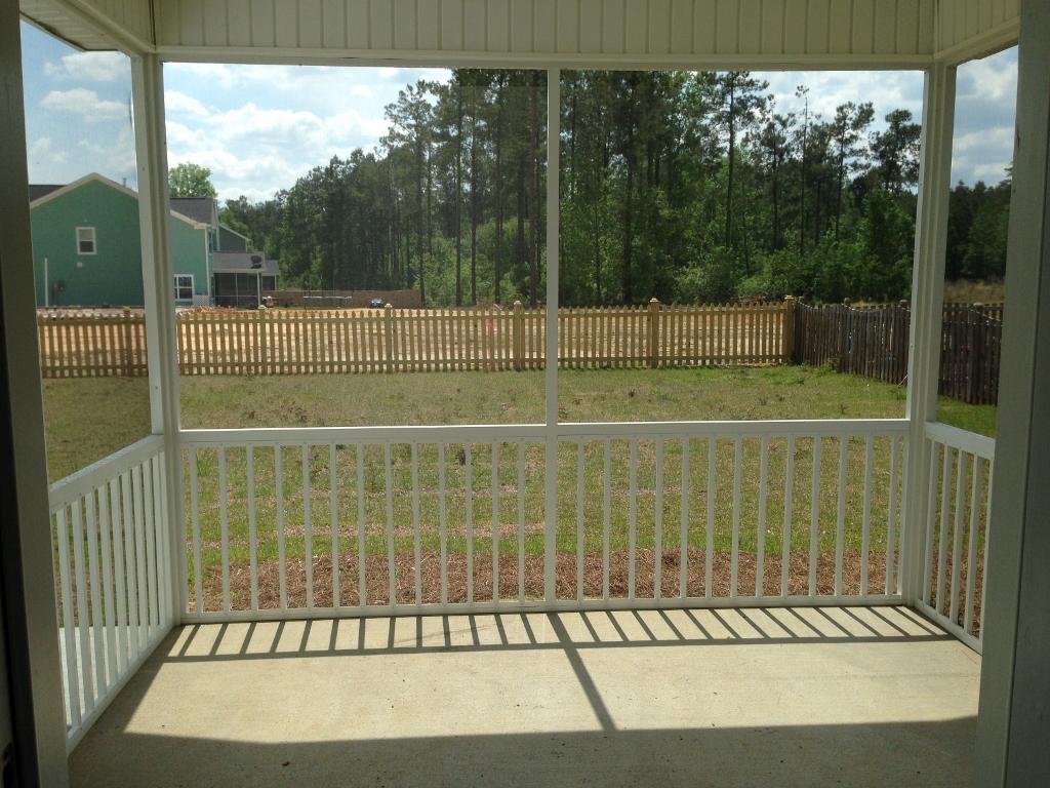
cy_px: 394
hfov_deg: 55.4
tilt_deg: -7.0
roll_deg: +0.2
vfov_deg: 42.9
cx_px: 525
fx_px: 1001
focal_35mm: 33
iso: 50
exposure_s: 1/1085
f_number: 2.4
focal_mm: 4.12
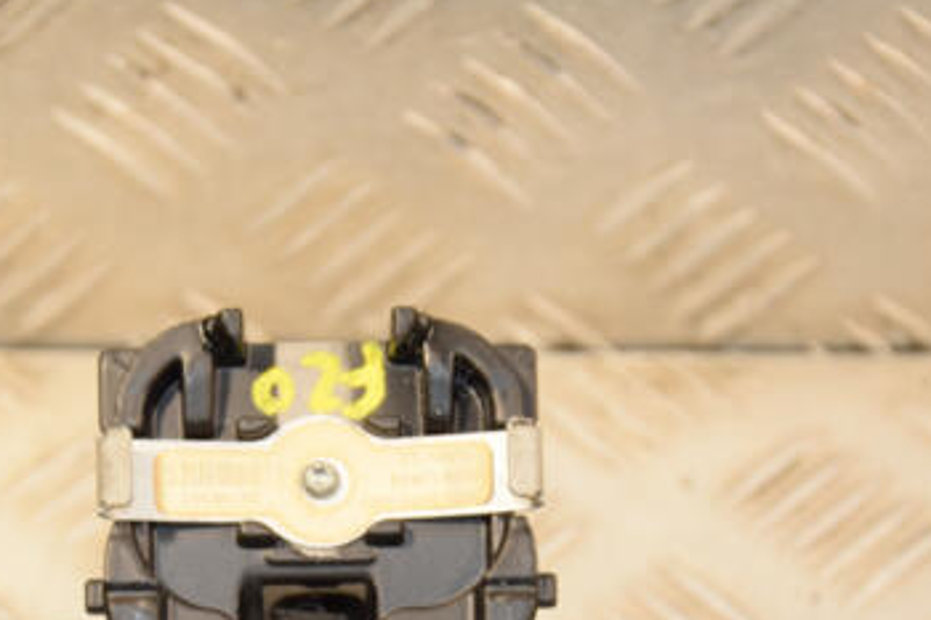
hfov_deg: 10.7
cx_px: 402
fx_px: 4985
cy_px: 522
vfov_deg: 7.1
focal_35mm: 193
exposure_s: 1/200
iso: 800
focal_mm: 75
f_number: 5.3
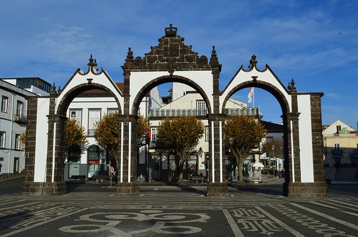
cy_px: 118
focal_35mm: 39
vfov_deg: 34.1
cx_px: 179
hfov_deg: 49.6
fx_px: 387
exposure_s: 1/500
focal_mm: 26
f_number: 11
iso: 180
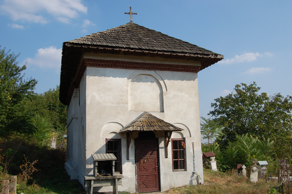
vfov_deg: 38.3
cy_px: 97
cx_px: 146
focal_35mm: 34
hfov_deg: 55.1
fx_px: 280
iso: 200
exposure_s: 1/400
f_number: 10
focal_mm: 23
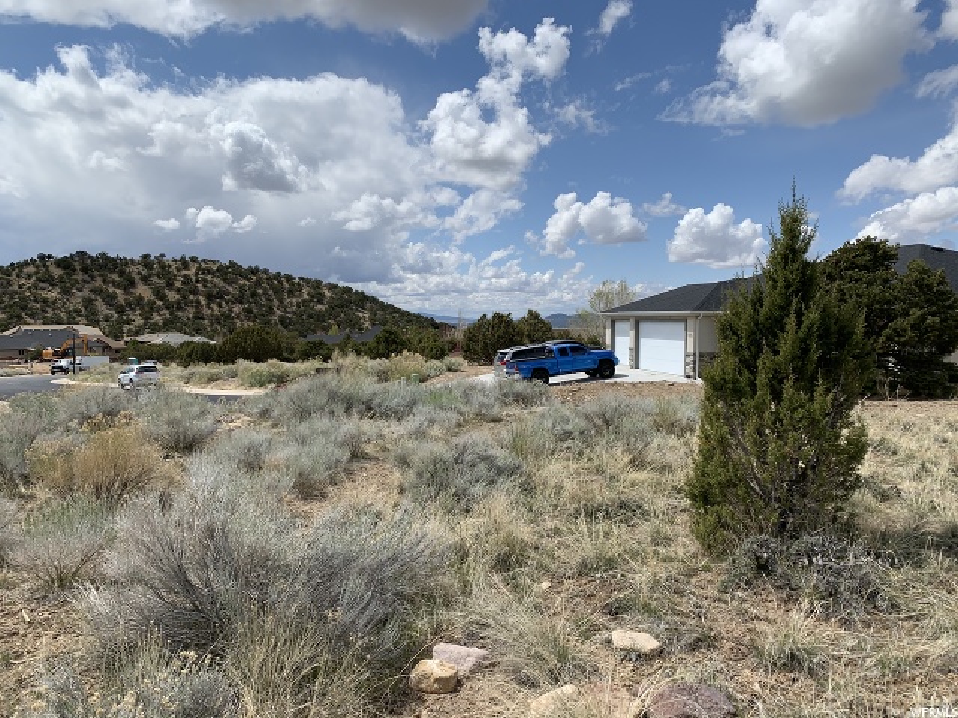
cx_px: 479
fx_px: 720
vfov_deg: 53.1
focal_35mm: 26
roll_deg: -0.8
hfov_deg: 67.3
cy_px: 359
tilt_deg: -1.8
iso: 25
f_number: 1.8
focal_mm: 4.25
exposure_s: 1/4098
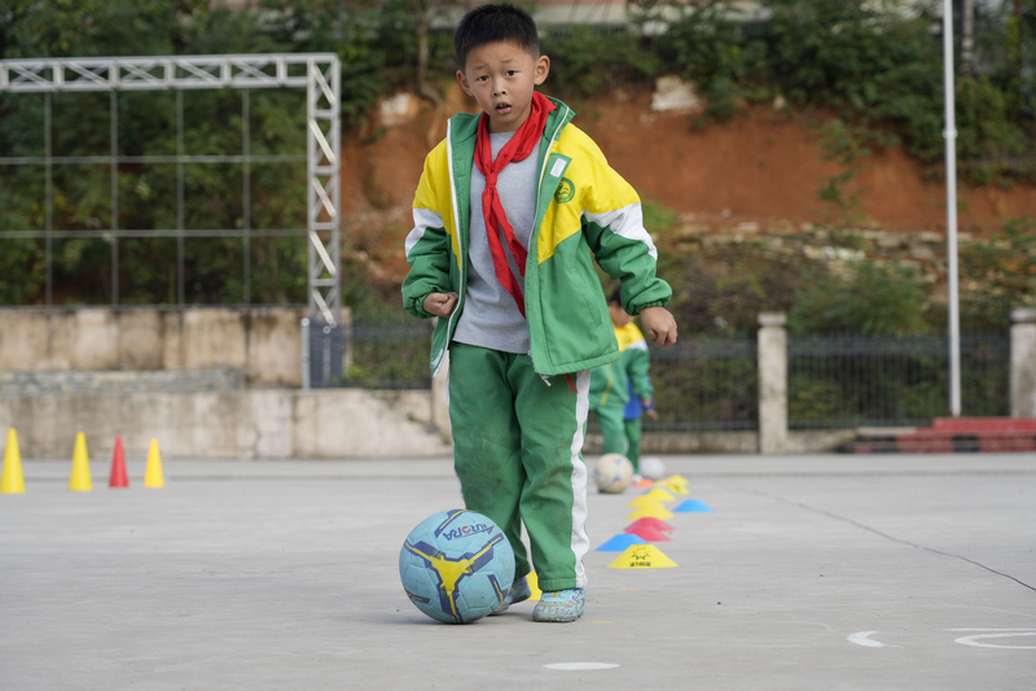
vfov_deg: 13.0
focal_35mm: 105
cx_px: 518
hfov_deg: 19.5
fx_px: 3021
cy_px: 346
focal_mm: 105
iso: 100
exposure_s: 1/200
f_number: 5.6
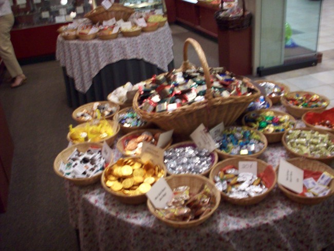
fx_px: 357
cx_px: 167
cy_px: 126
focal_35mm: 37
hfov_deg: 50.1
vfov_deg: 38.7
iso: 160
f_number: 2.8
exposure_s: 1/12.1
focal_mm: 6.2
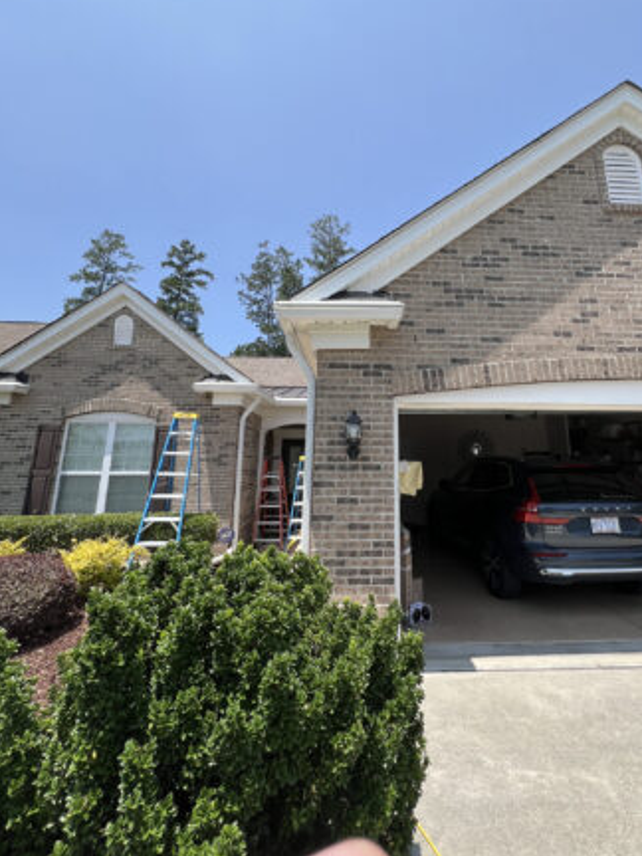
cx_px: 369
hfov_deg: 81.2
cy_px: 370
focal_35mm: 15
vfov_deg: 97.6
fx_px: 371
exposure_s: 1/1085
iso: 32
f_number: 1.8
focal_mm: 1.57
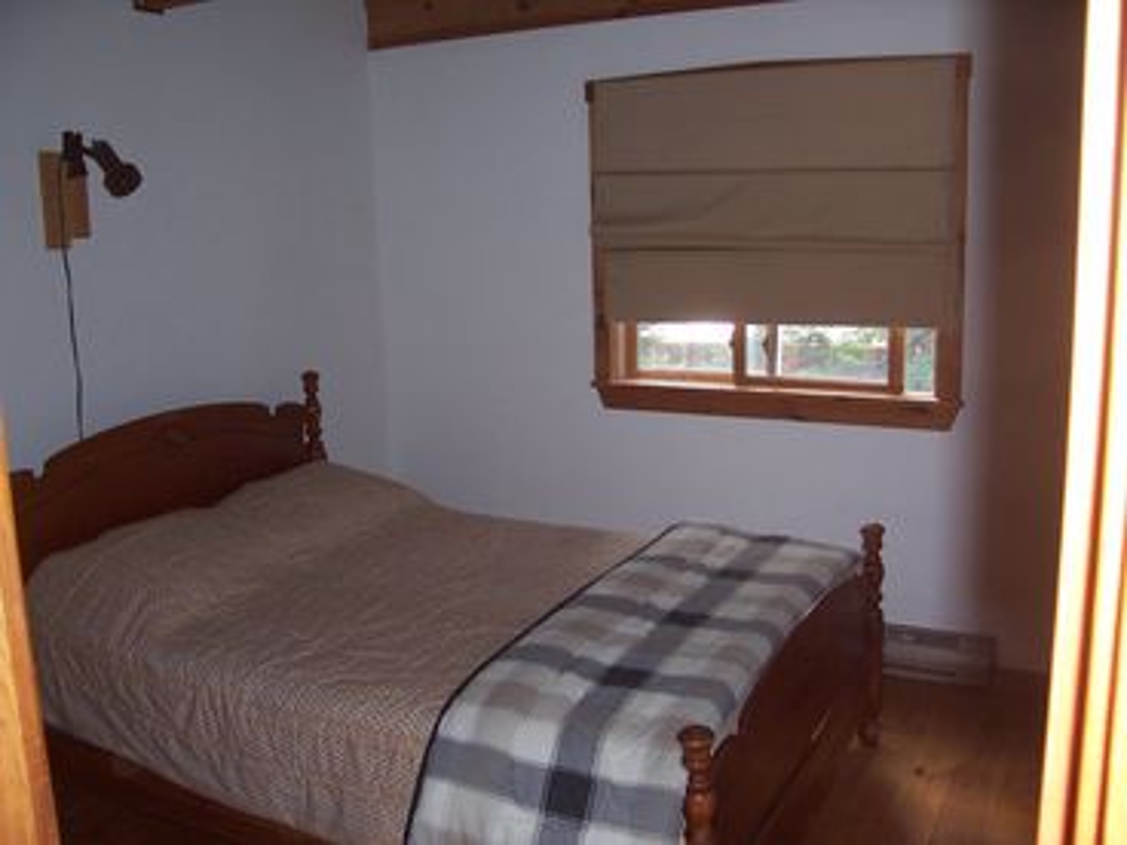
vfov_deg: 41.8
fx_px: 1107
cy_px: 422
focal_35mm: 34
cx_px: 564
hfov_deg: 54.0
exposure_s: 1/60
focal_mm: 5.6
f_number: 2.7
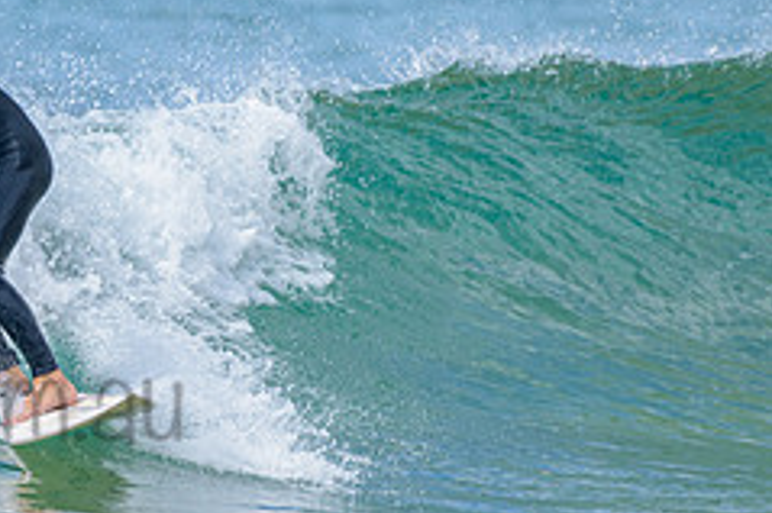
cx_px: -142
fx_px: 31908
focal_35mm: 1489
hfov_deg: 1.4
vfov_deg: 0.9
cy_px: 250
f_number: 5.6
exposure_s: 1/2000
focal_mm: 500
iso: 560
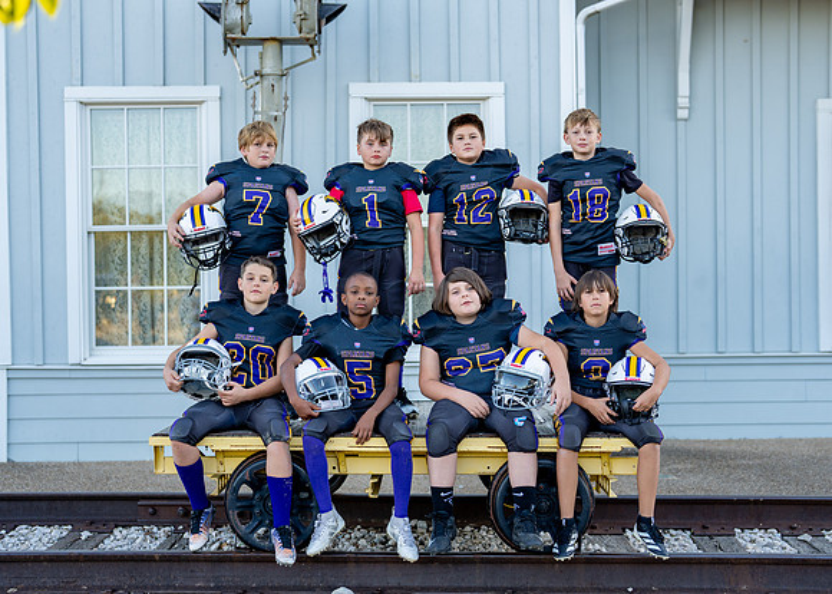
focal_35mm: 54
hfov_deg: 36.0
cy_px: 297
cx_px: 425
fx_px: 1282
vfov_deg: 26.1
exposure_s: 1/640
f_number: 2
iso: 100
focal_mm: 50
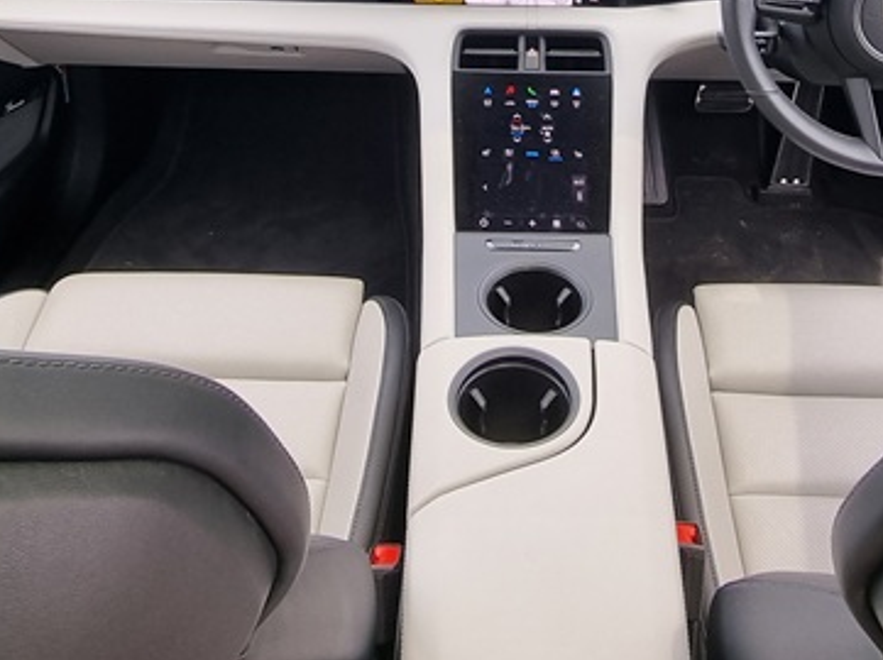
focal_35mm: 36
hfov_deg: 51.2
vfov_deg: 33.0
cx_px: 510
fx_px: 917
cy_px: -116
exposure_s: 1/181
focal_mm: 2.2
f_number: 2.2
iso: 50
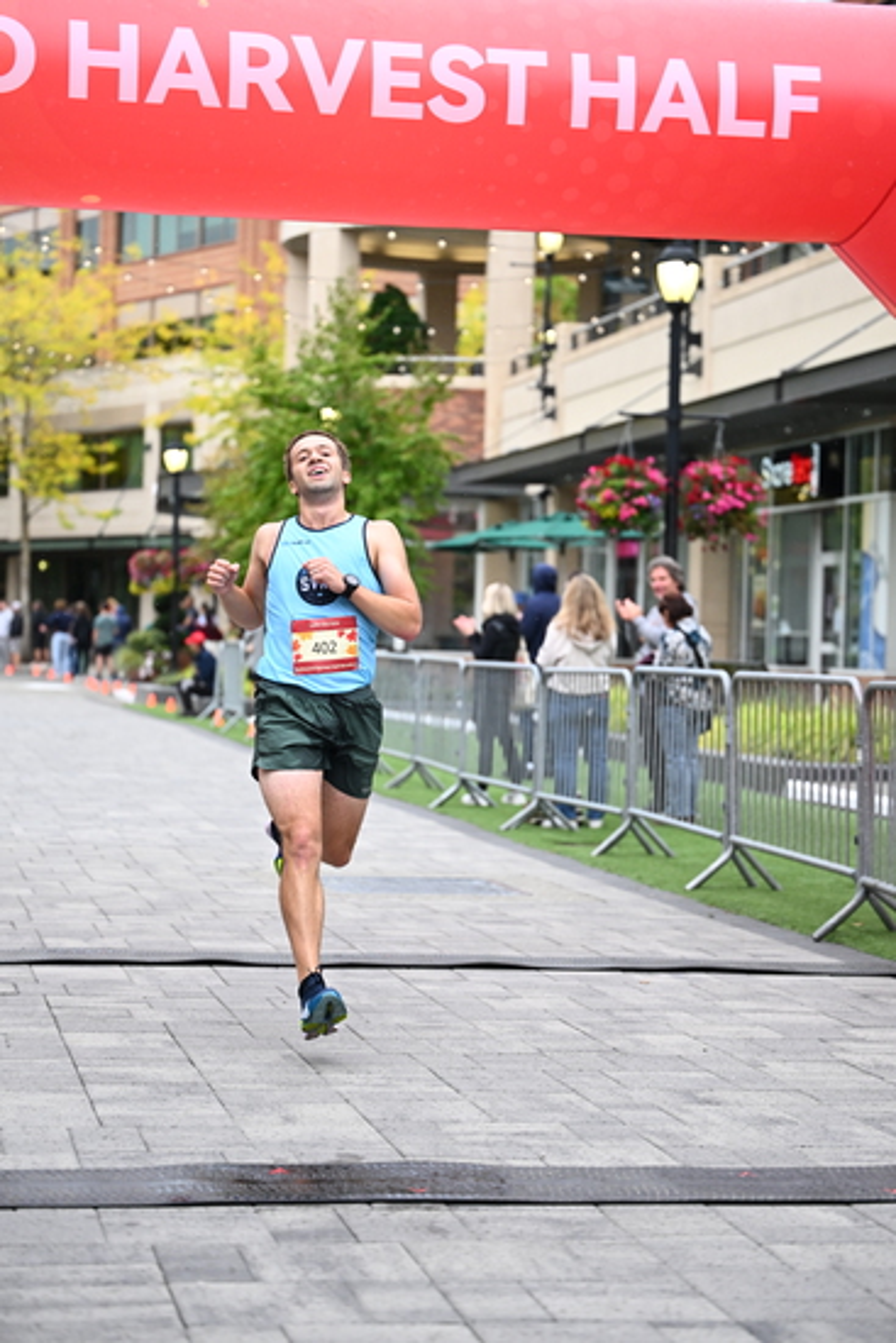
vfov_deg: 26.6
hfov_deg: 18.0
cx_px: 448
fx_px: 2835
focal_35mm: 76
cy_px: 672
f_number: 2.8
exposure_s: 1/1600
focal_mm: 76
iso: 1250
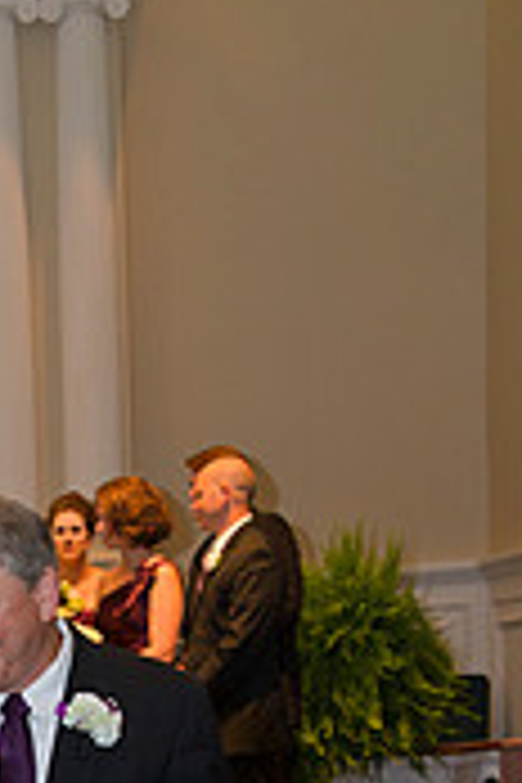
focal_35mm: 98
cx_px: -137
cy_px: 986
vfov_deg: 19.4
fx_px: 2131
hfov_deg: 13.5
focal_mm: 38
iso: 1600
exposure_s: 1/60
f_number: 4
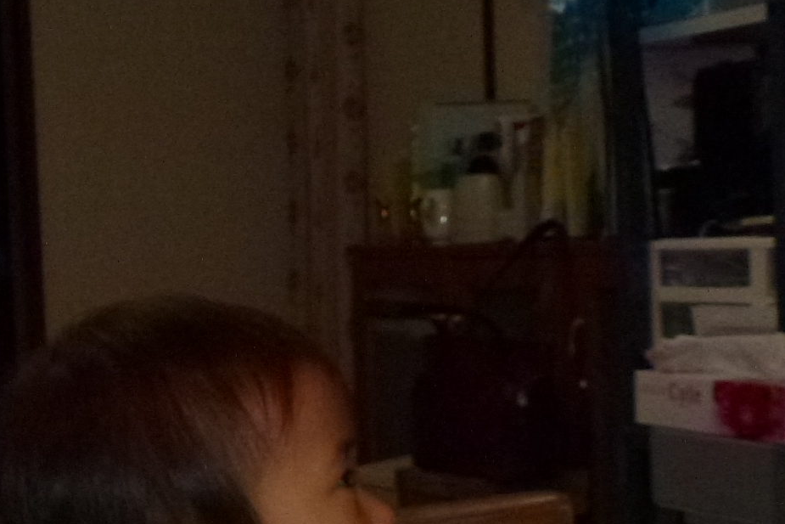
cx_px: -140
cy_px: 431
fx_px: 2072
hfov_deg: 20.2
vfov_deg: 14.3
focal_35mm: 95
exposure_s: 1/250
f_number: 3.6
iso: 400
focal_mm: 5.9
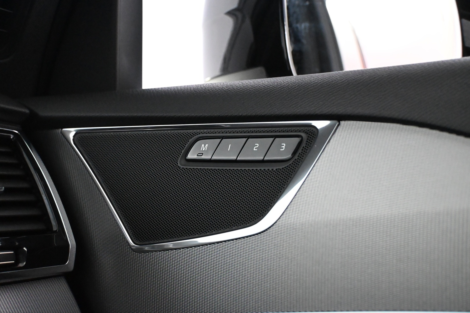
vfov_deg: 27.3
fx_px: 646
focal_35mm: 50
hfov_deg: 40.0
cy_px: 156
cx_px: 235
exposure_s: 1/60
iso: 8000
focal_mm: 33
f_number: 5
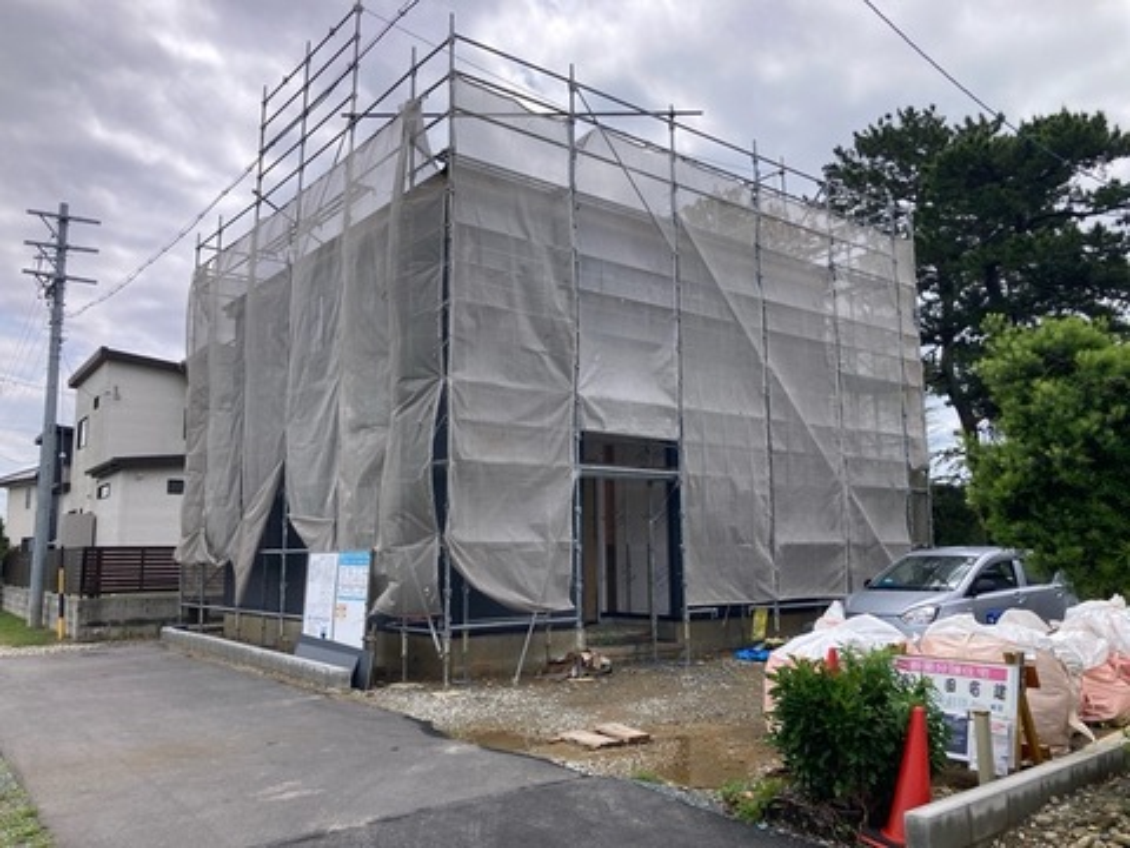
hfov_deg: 63.4
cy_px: 424
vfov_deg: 49.7
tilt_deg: +11.4
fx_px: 914
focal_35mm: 28
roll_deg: -1.3
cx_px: 565
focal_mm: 3.99
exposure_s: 1/2703
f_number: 1.8
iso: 20
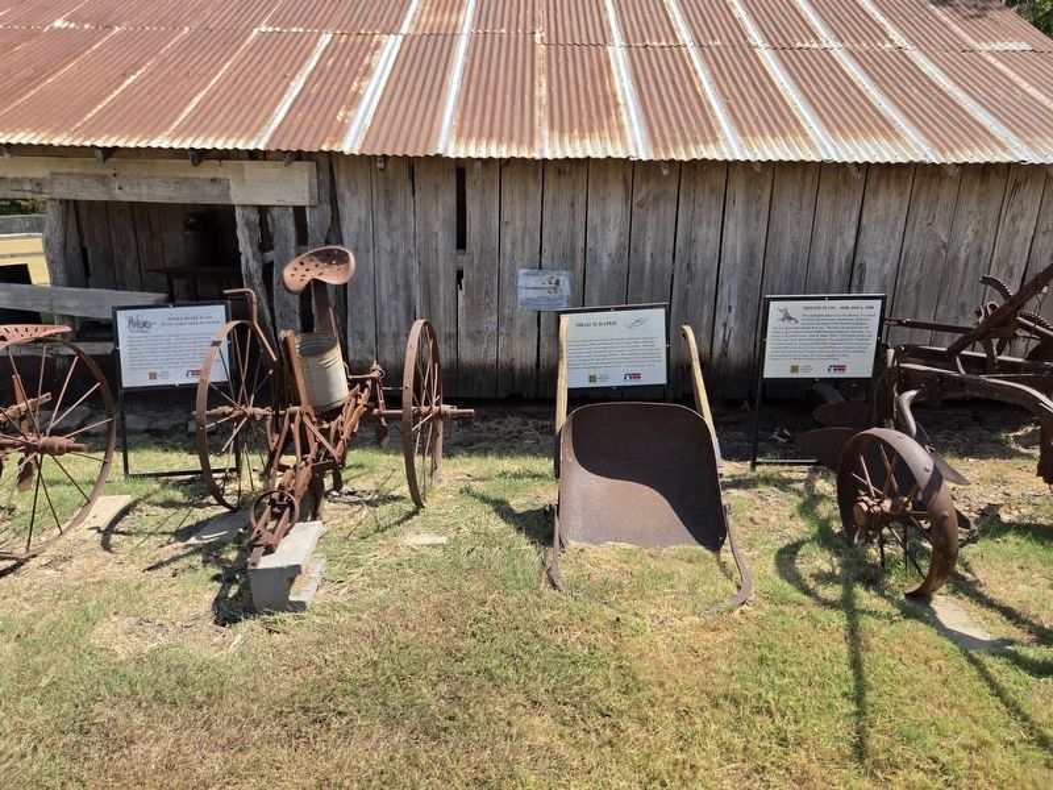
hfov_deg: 73.9
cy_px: 395
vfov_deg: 58.9
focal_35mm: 23
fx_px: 700
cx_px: 526
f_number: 1.8
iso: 80
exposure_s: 1/2558
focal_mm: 5.4
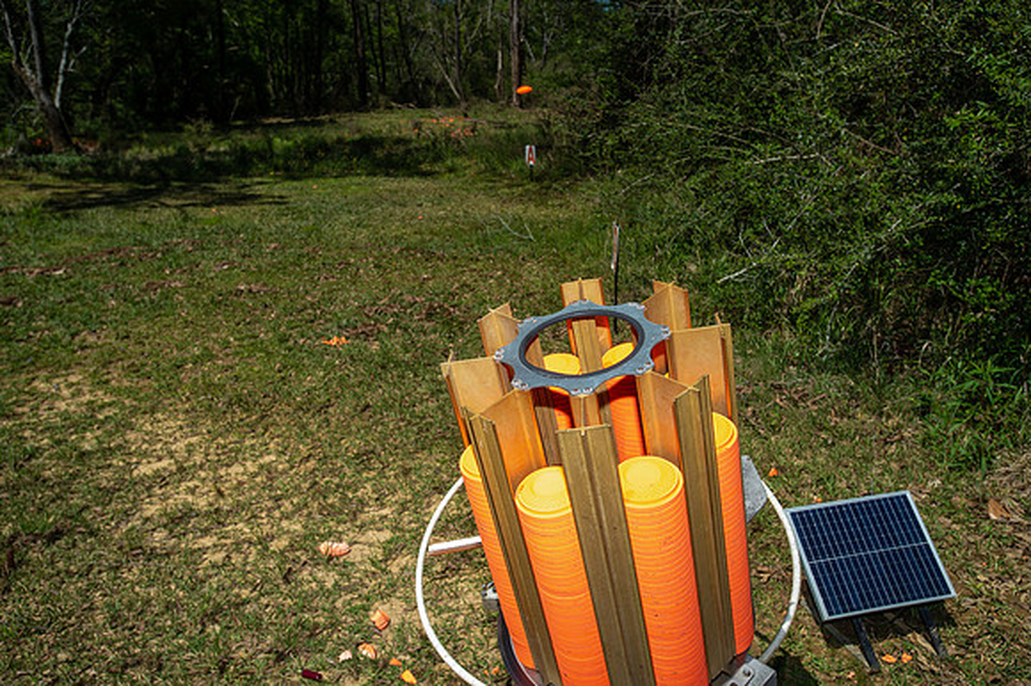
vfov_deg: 43.6
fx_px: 859
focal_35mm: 30
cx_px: 516
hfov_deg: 62.0
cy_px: 343
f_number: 8
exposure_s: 1/250
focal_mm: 30
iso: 100
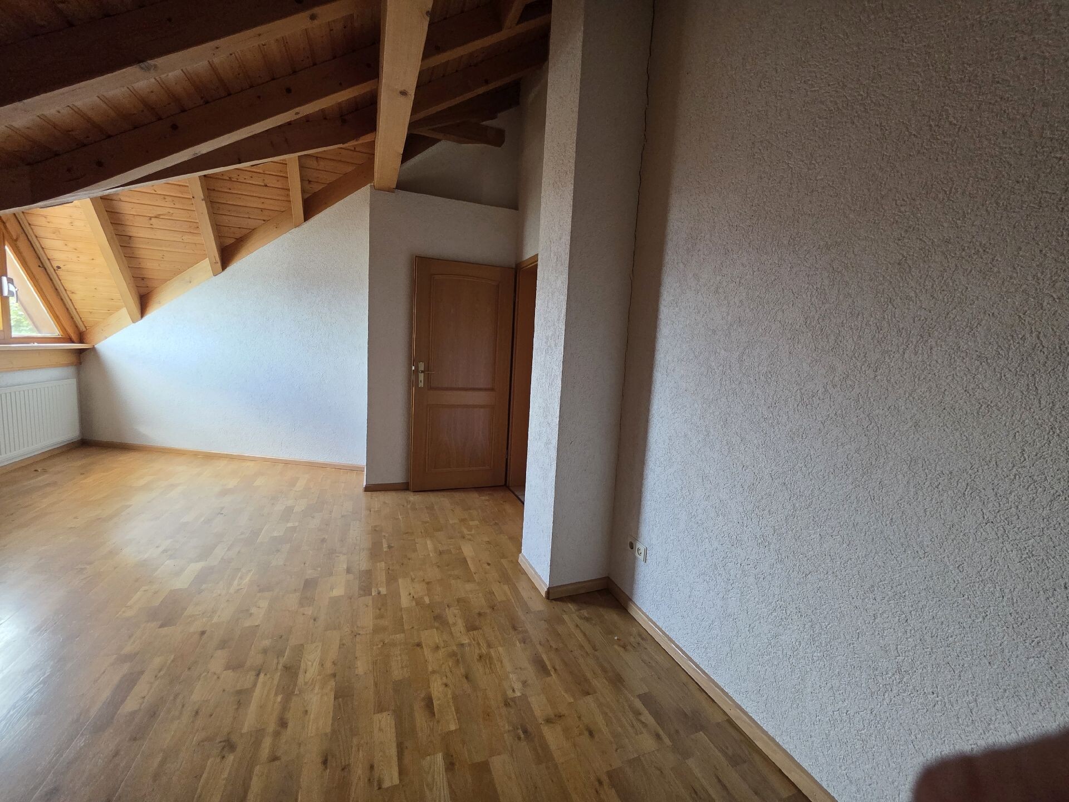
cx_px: 534
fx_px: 401
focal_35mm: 13
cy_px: 401
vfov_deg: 89.9
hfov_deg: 106.2
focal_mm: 2.2
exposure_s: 1/200
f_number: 1.9
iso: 400
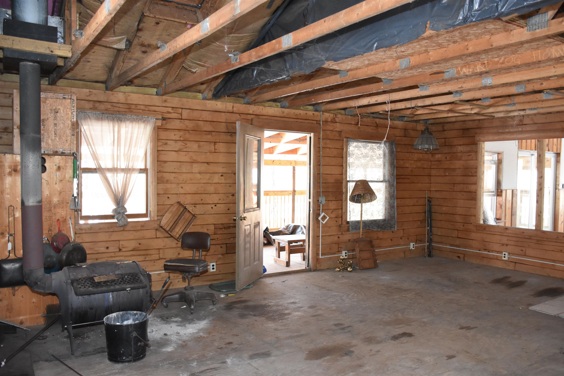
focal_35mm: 27
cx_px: 282
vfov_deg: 47.9
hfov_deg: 67.4
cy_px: 188
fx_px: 423
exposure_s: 1/60
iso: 2200
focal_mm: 18
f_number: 4
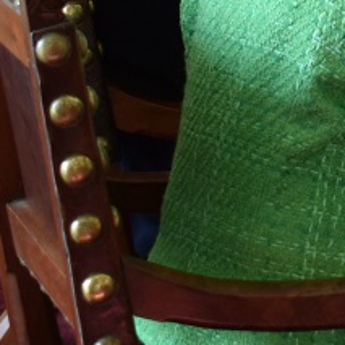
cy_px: -235
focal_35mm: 215
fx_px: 2424
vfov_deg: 7.9
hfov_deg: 7.5
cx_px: 873
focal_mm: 30
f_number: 4.2
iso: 450
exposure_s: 1/60
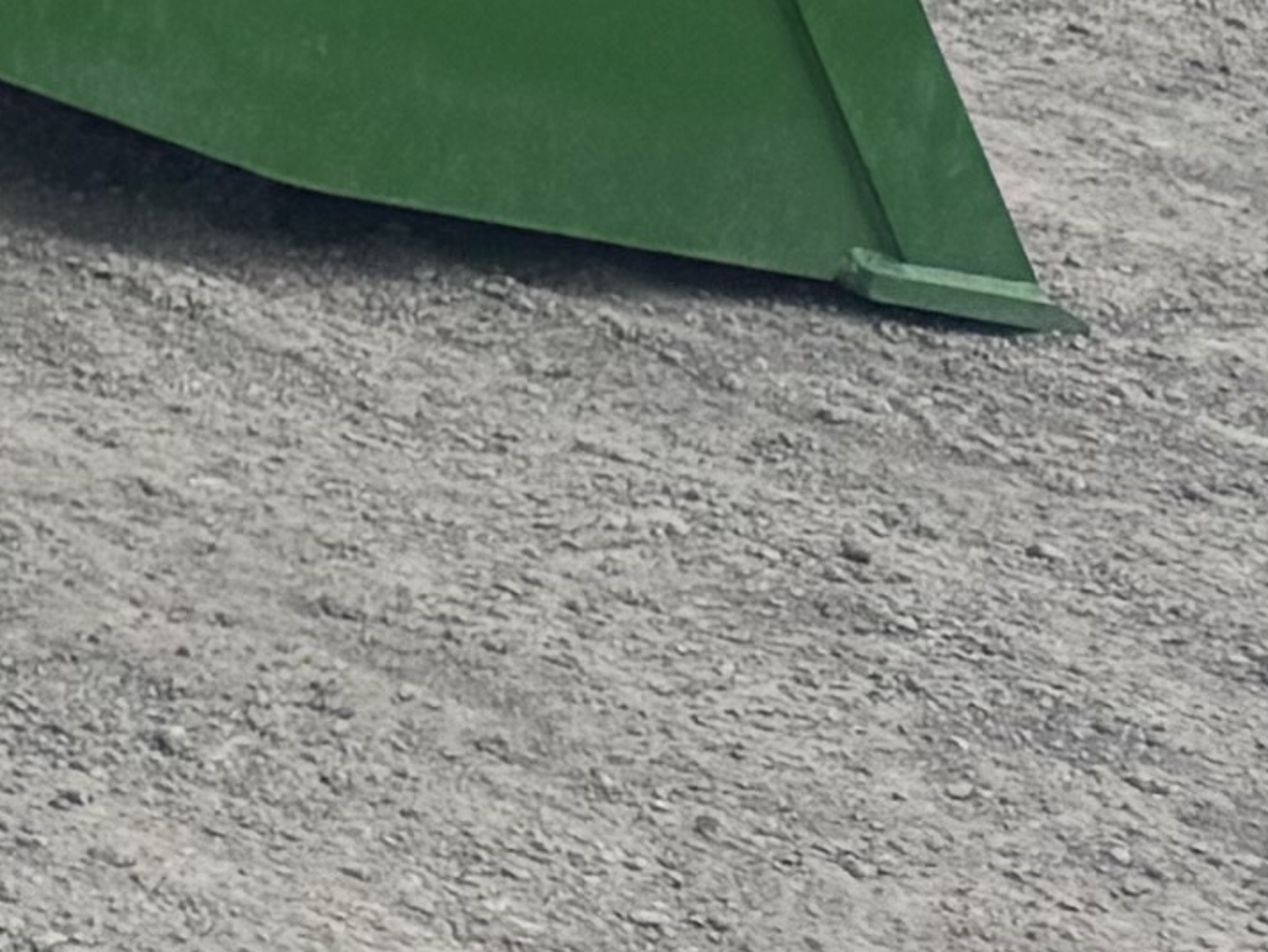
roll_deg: -1.1
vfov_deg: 7.1
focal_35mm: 192
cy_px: -1570
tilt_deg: -4.7
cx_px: -3550
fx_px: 7035
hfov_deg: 7.6
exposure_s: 1/3597
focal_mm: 6.76
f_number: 1.78
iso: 80
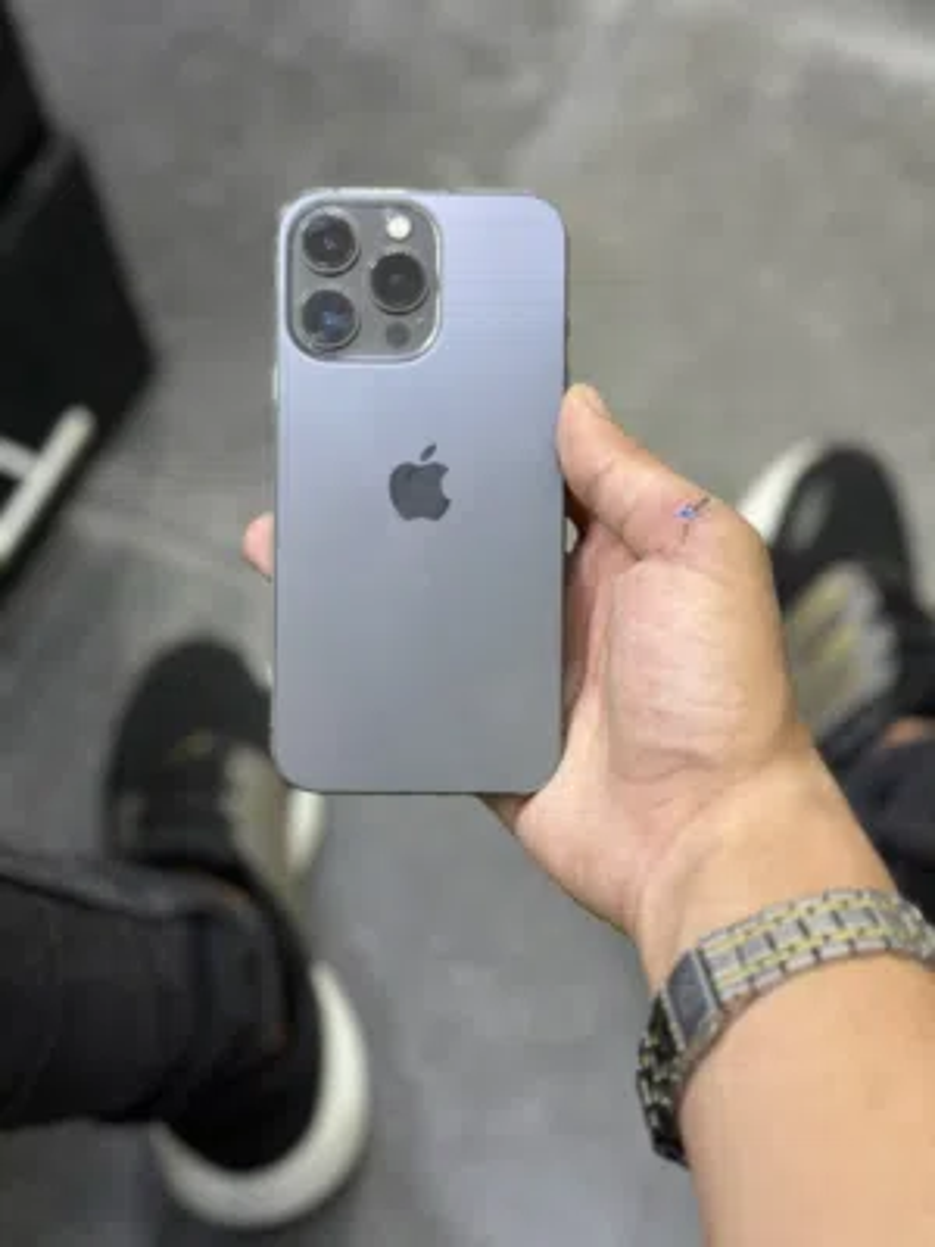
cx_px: 468
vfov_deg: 39.7
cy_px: 624
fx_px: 1729
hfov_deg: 30.3
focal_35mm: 48
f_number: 1.78
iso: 100
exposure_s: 1/50
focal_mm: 6.86
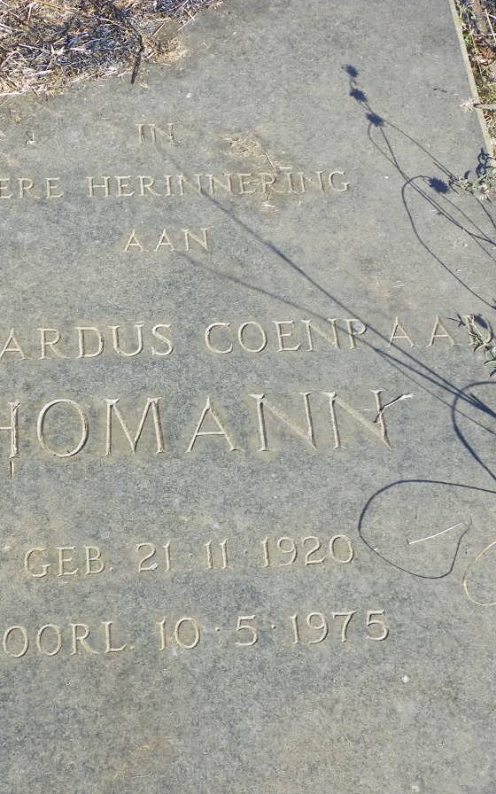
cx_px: 184
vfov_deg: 29.0
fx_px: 1536
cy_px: 397
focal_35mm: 71
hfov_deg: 18.3
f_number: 4
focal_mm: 8.9
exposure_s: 1/200
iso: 64
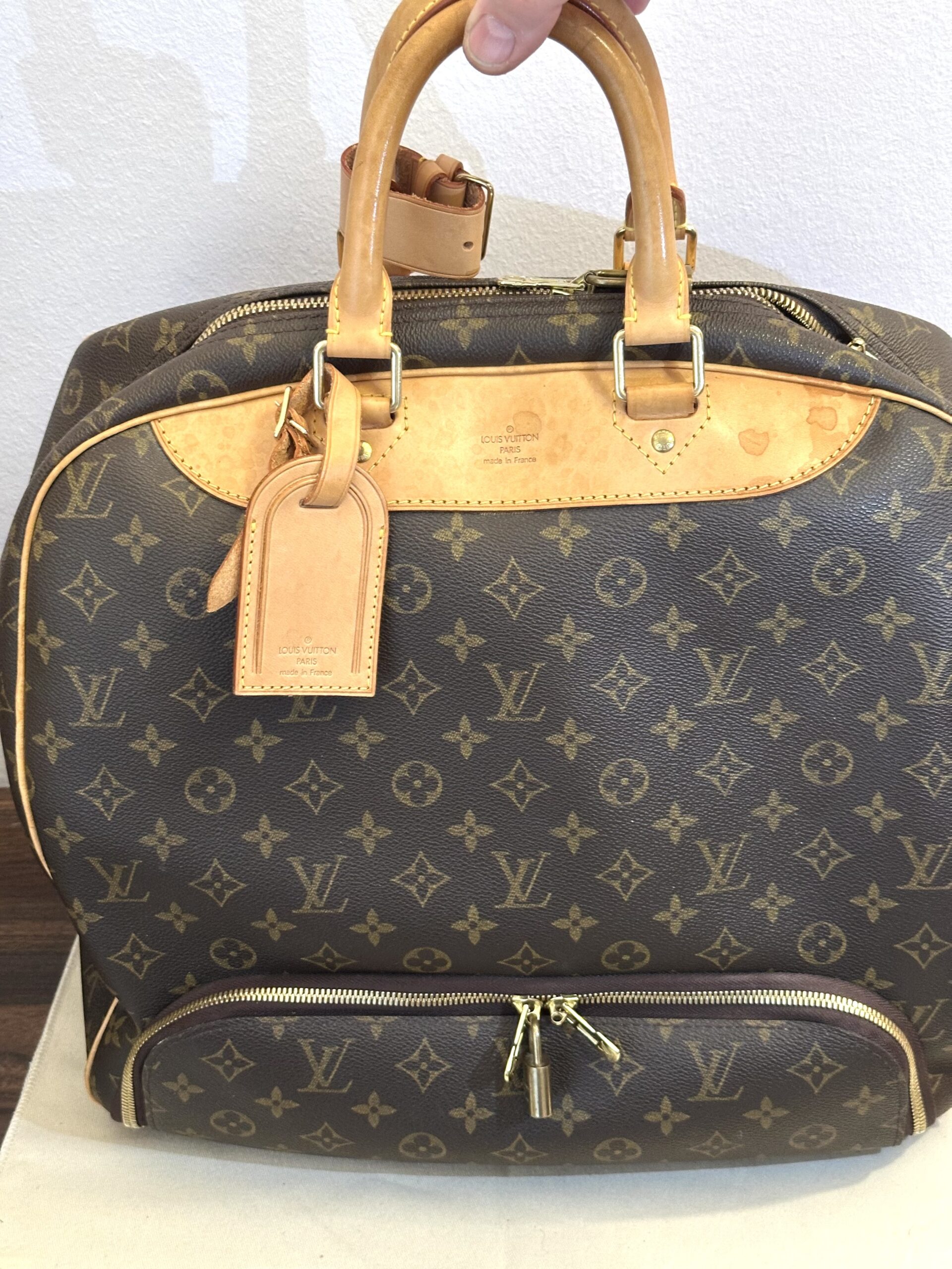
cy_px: 634
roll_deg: +3.9
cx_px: 476
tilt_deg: -32.0
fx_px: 1760
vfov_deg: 39.7
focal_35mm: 48
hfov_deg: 30.3
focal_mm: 6.86
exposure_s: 1/50
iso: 250
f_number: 1.78
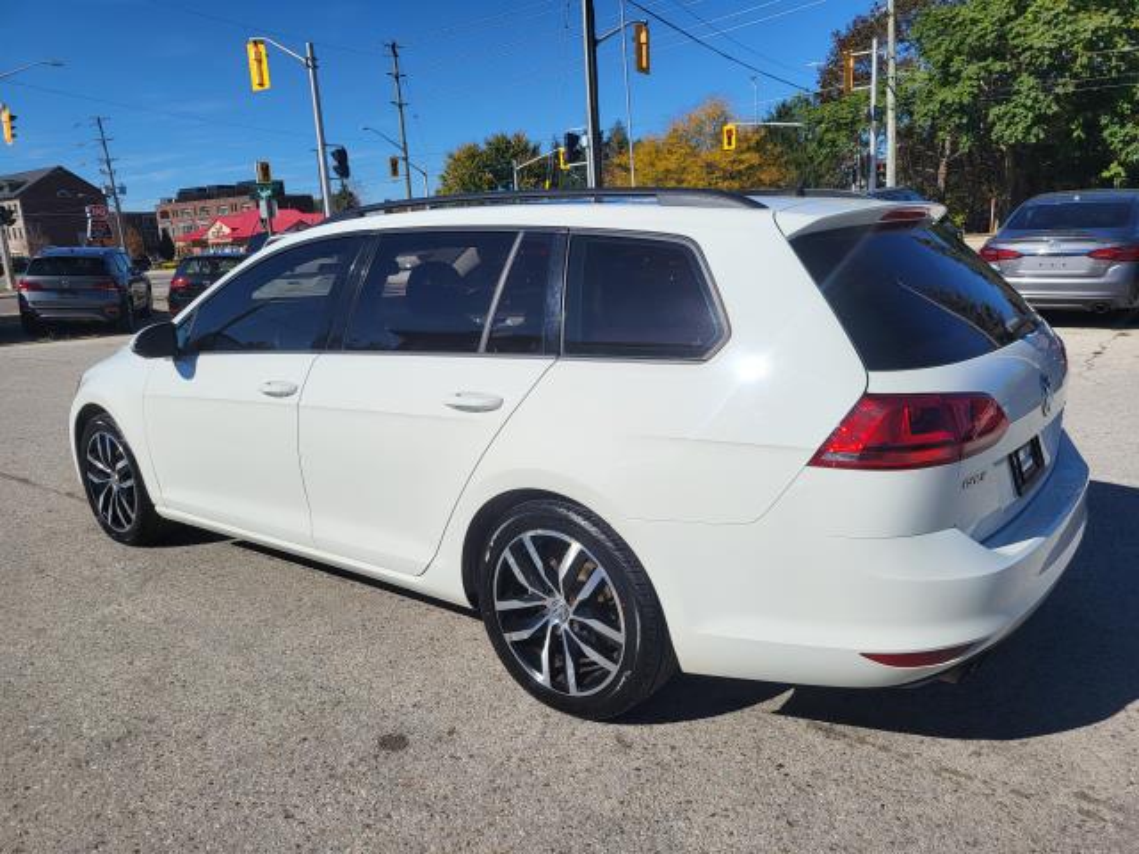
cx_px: 570
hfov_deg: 67.3
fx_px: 856
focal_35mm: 26
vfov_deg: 53.1
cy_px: 427
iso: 40
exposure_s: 1/5764
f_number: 1.8
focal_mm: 5.4
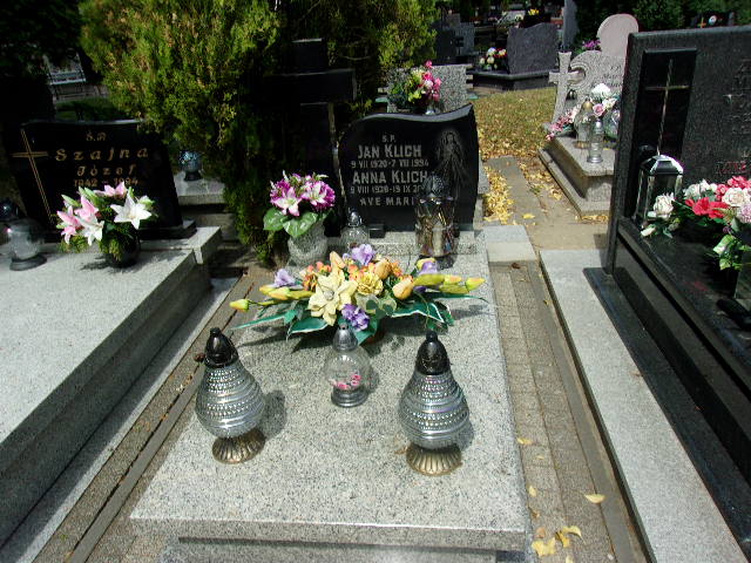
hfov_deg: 65.3
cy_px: 282
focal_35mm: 27
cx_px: 376
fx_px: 586
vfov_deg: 51.4
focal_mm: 4.9
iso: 80
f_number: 10.4
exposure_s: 1/120
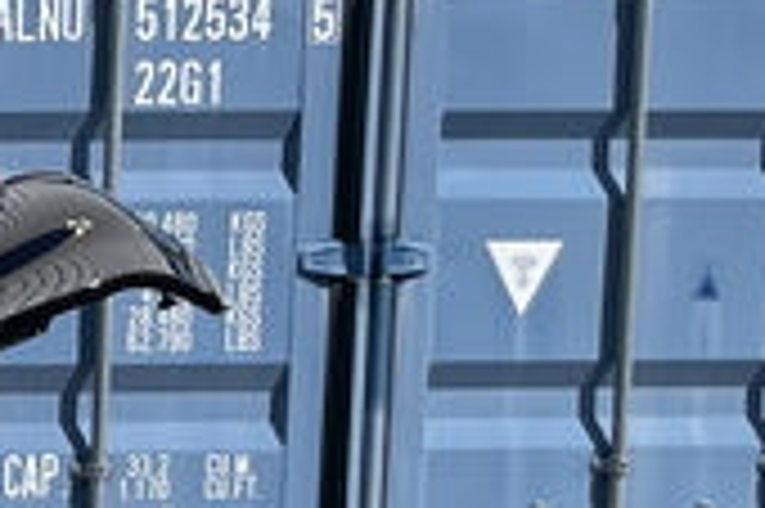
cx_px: -1346
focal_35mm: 163
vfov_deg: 8.3
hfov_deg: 10.1
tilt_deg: -5.6
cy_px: 697
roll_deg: -0.1
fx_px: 3460
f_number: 1.6
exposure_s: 1/6135
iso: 32
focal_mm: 4.2
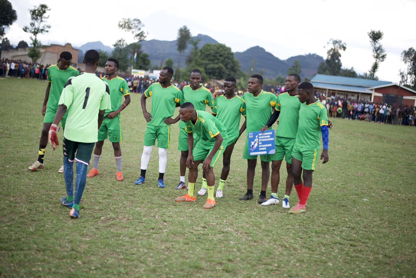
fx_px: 578
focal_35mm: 50
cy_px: 139
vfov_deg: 27.0
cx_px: 208
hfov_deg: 39.6
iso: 400
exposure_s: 1/1600
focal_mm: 50
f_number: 1.8
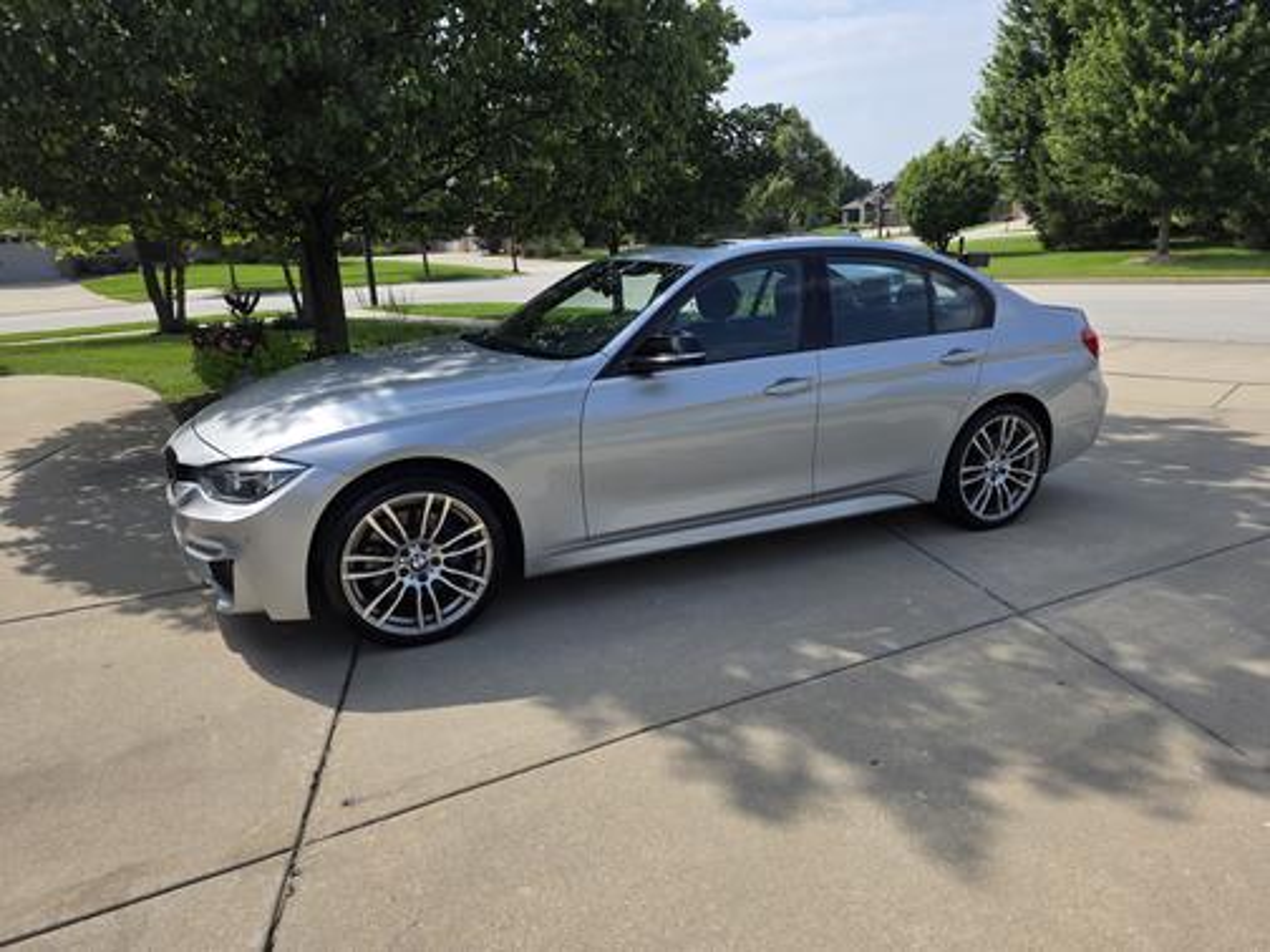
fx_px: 844
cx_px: 635
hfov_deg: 73.9
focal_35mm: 23
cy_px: 476
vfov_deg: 58.9
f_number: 1.7
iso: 80
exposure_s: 1/4766
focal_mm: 6.3
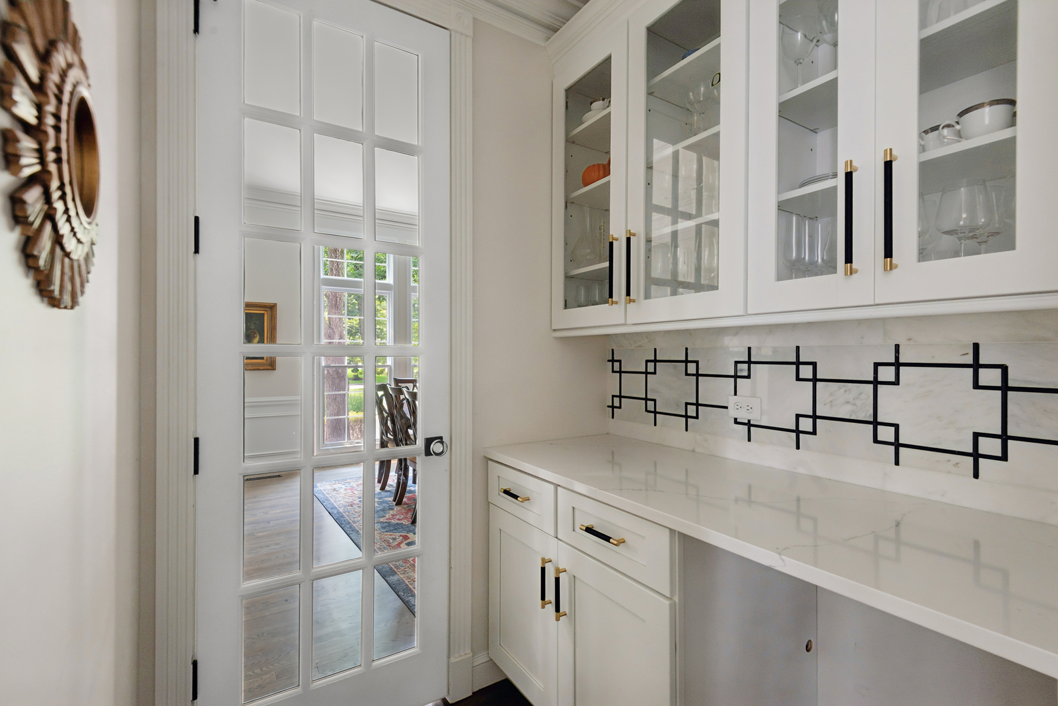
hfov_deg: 96.7
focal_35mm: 16
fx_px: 470
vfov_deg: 73.8
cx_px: 529
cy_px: 353
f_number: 8
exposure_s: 1/4
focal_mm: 16
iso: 200
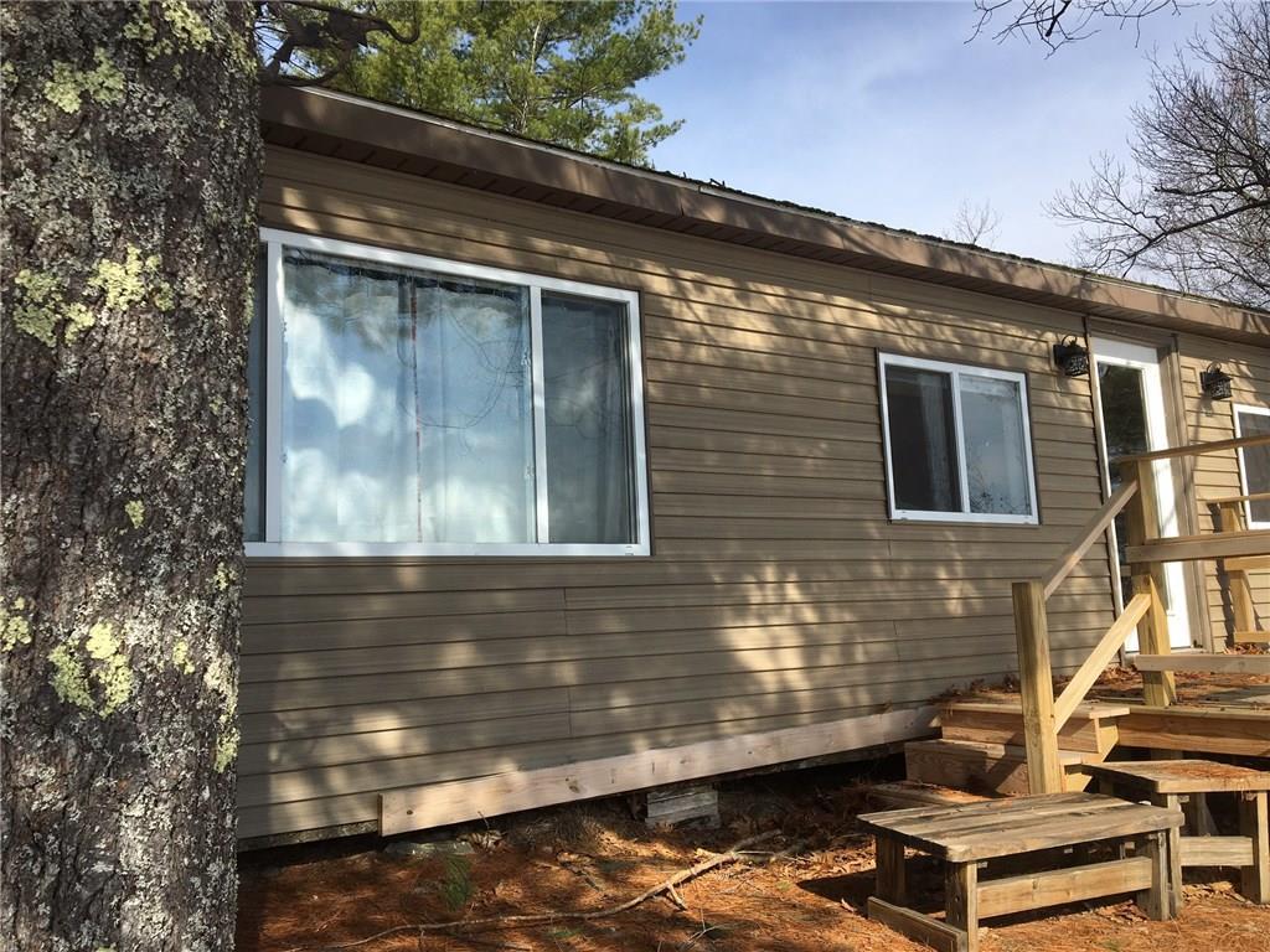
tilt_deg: +7.9
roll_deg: +2.5
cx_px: 635
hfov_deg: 61.7
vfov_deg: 48.2
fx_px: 1064
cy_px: 476
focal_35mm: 29
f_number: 2.2
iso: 25
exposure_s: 1/1374
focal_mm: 4.15
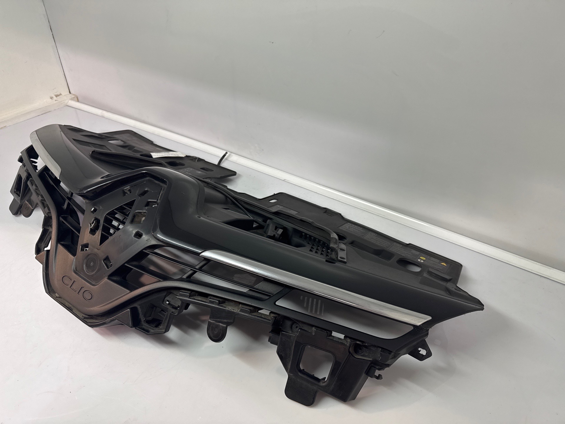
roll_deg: -0.6
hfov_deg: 71.6
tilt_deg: -36.5
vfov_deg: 56.8
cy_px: 212
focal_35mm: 24
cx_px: 282
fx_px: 392
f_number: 1.78
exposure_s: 1/100
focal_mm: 6.76
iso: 160
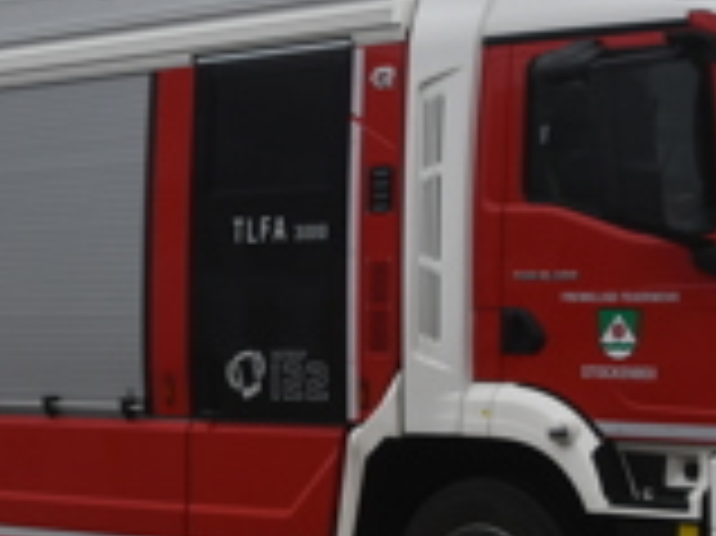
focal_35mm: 122
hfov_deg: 16.0
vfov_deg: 12.1
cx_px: 140
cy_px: 300
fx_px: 2522
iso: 200
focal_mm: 24
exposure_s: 1/250
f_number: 5.6
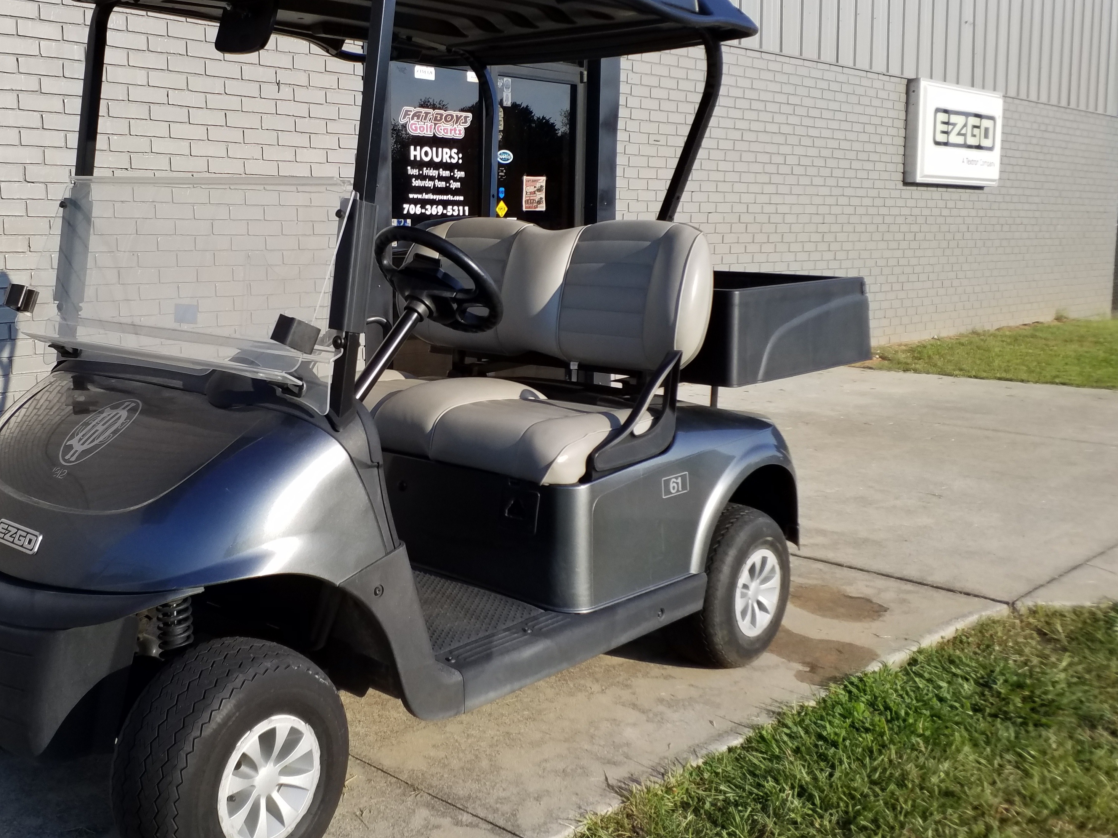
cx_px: 415
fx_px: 1227
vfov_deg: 37.7
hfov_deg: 48.5
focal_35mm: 38
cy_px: 416
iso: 40
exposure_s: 1/732
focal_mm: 3.6
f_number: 1.9
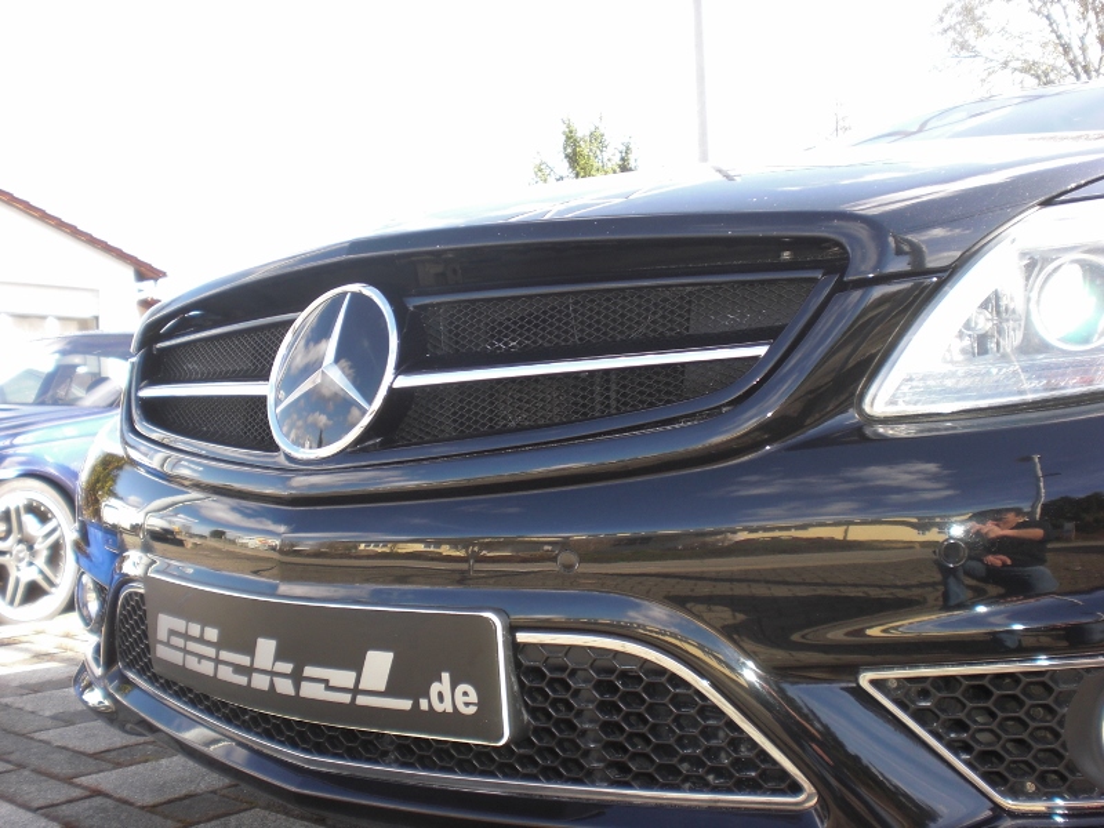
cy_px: 414
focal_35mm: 38
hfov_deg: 49.0
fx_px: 1212
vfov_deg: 37.7
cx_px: 552
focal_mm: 6.3
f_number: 3.1
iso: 64
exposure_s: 1/125
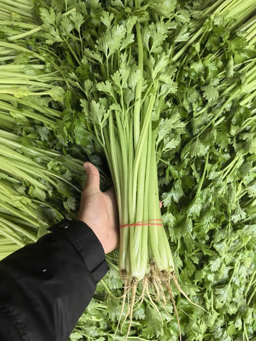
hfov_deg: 51.3
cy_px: 170
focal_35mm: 27
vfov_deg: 65.3
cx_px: 128
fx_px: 266
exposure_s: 1/100
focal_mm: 5.75
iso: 64
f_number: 2
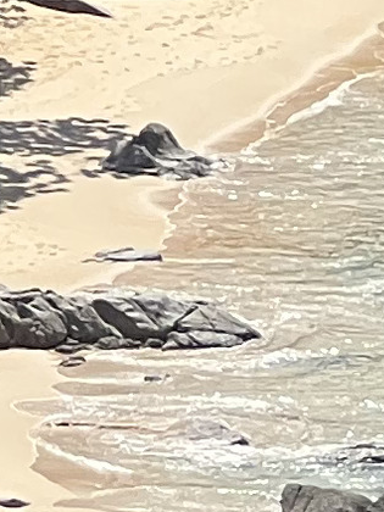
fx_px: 10856
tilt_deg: -13.8
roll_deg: +0.2
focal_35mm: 734
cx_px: 1659
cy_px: 796
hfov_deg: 2.0
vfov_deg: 2.7
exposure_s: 1/995
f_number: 2.8
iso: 32
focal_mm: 9
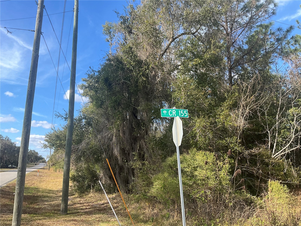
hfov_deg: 61.7
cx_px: 150
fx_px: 252
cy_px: 113
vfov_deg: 48.2
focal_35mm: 29
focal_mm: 3
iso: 25
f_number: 1.8
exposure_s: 1/759
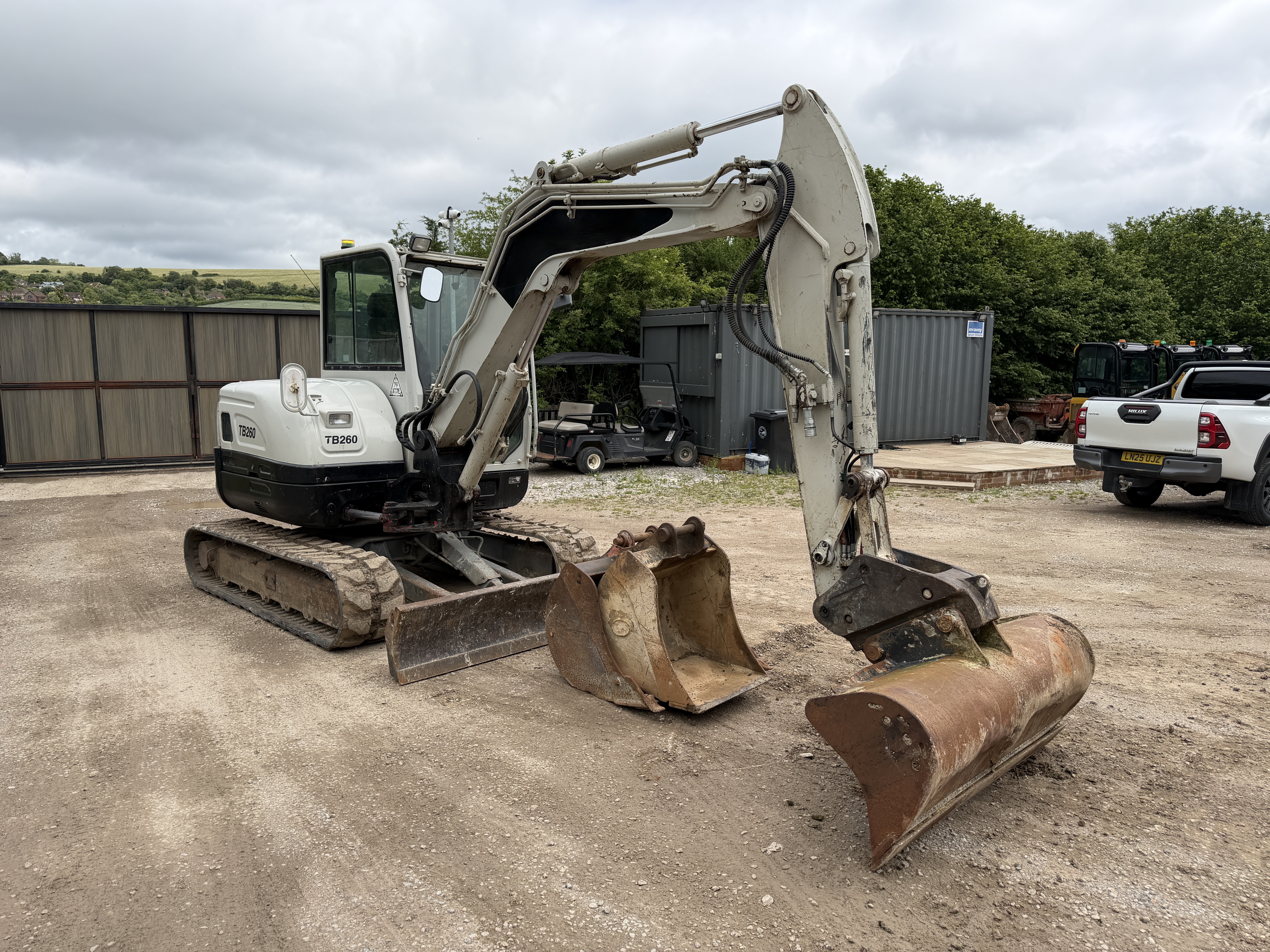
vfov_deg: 56.8
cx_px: 635
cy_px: 476
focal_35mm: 24
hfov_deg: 71.6
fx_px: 881
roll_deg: -0.3
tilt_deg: -8.3
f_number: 1.78
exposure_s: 1/3953
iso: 80
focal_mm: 6.76
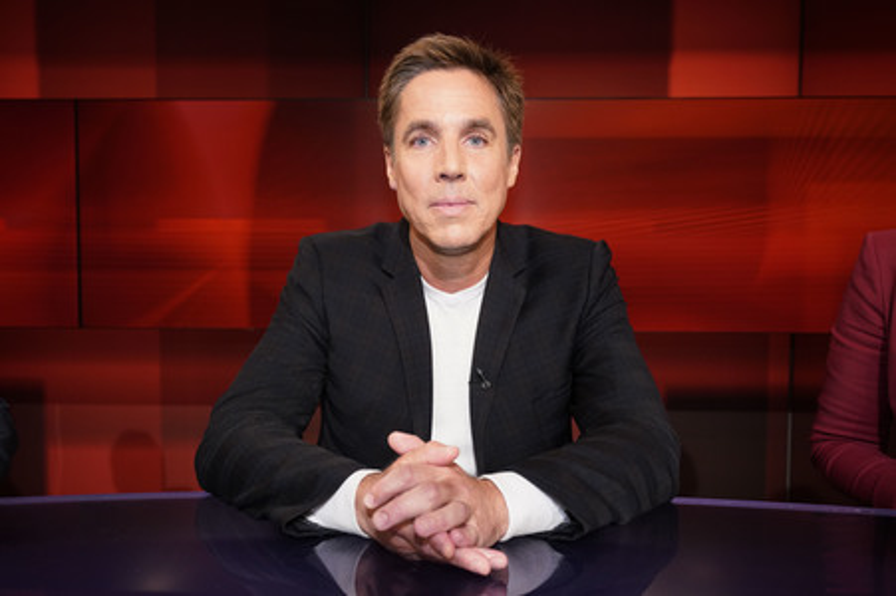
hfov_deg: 60.3
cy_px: 298
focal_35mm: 31
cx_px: 448
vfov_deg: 42.3
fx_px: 771
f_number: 5
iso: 2000
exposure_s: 1/160
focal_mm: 31
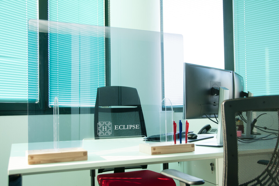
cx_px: 140
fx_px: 302
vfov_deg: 34.1
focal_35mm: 39
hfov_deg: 49.6
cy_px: 93
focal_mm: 26
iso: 400
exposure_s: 1/60
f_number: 4
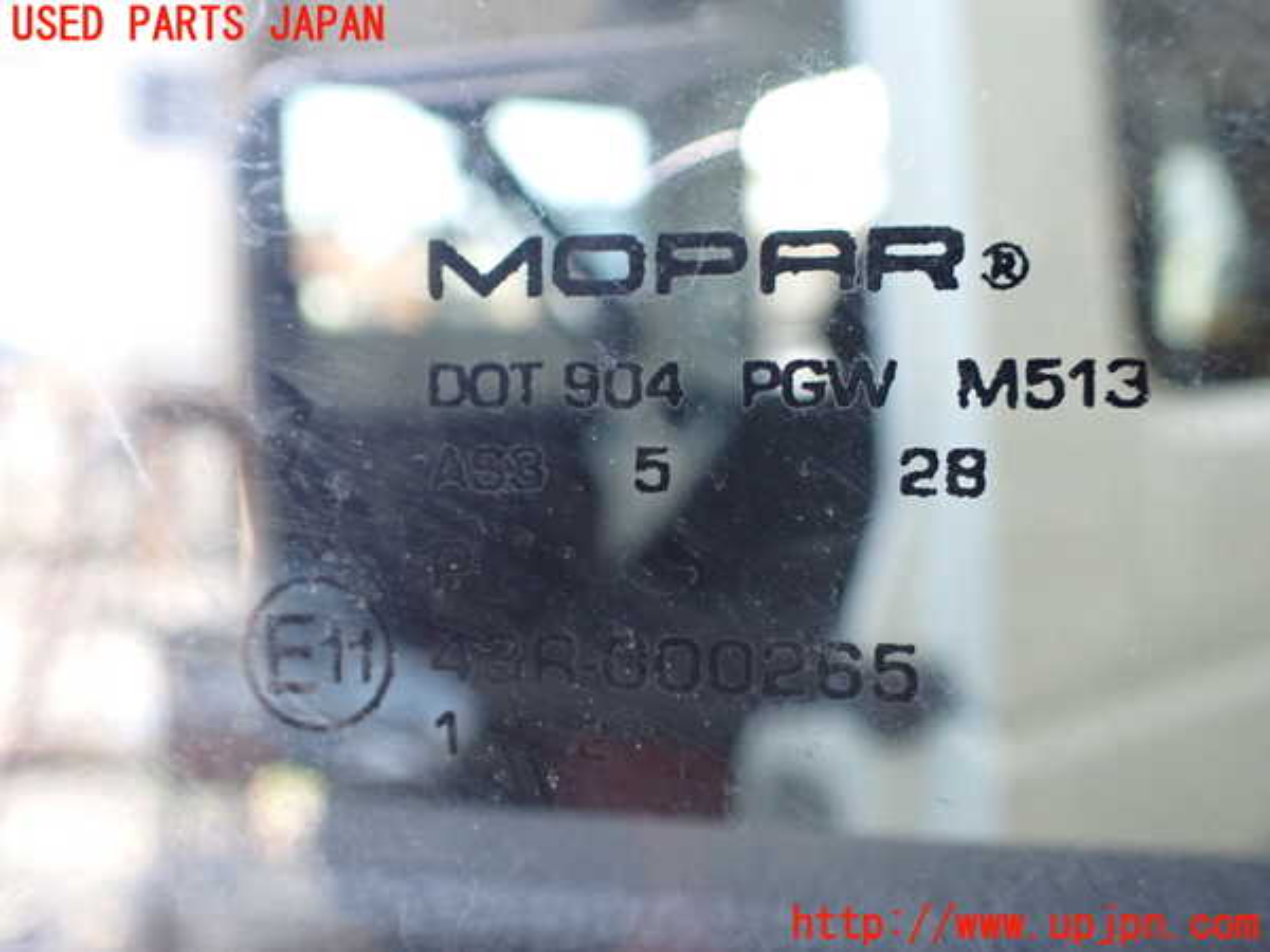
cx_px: 635
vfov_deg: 46.8
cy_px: 476
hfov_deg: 60.0
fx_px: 1101
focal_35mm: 30
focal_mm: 5.4
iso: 800
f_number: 2.3
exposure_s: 1/100
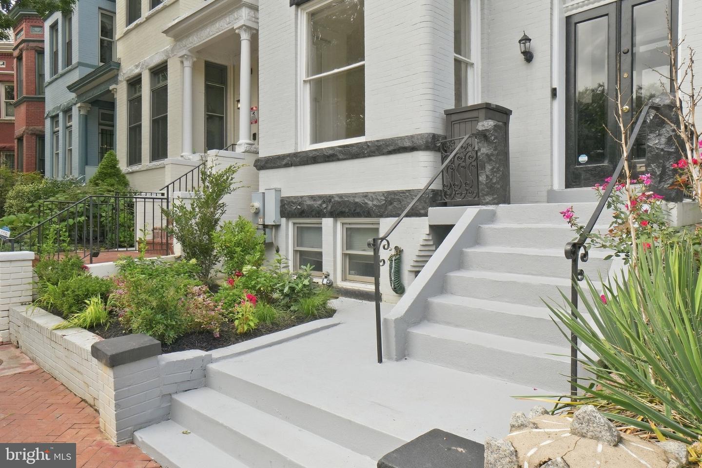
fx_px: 468
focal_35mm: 24
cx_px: 351
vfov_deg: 53.1
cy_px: 234
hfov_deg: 73.7
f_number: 10
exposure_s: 1/160
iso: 200
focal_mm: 16
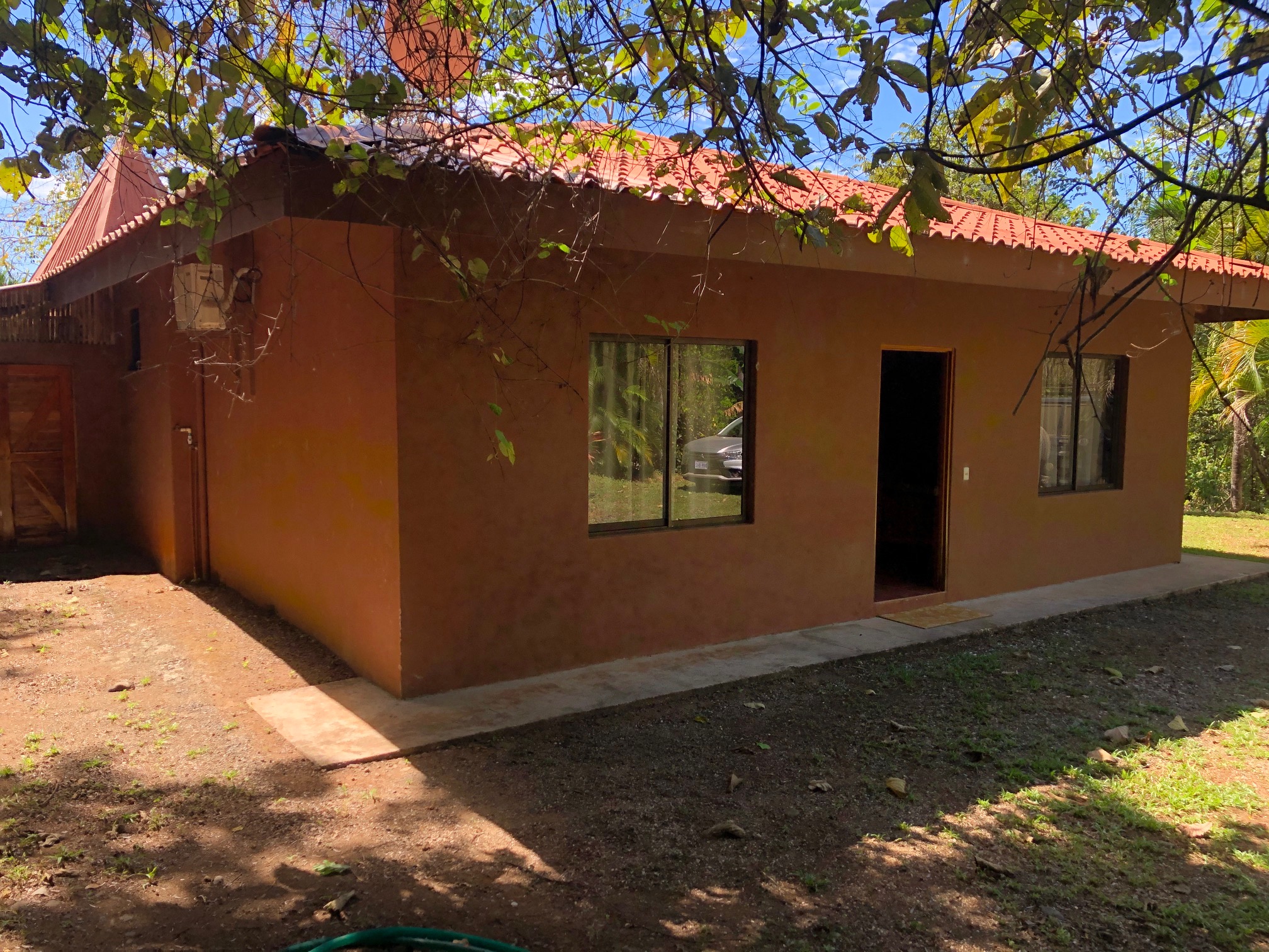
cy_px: 476
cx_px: 634
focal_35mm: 28
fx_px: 1026
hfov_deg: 63.4
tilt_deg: -5.4
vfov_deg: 49.7
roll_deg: +0.3
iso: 20
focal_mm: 4
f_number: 1.8
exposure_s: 1/676
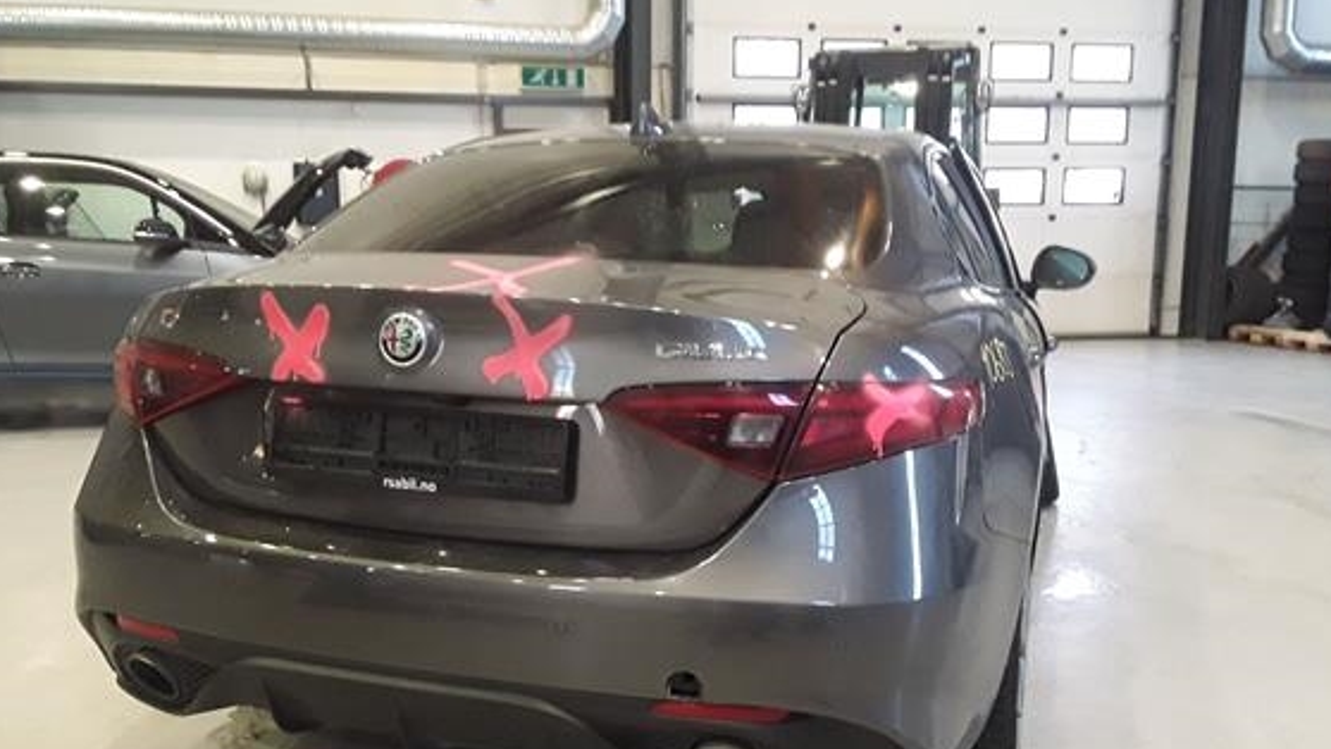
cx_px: 675
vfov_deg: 33.7
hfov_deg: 56.6
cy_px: 432
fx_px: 1235
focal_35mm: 35
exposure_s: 1/25
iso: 250
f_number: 1.9
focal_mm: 2.91
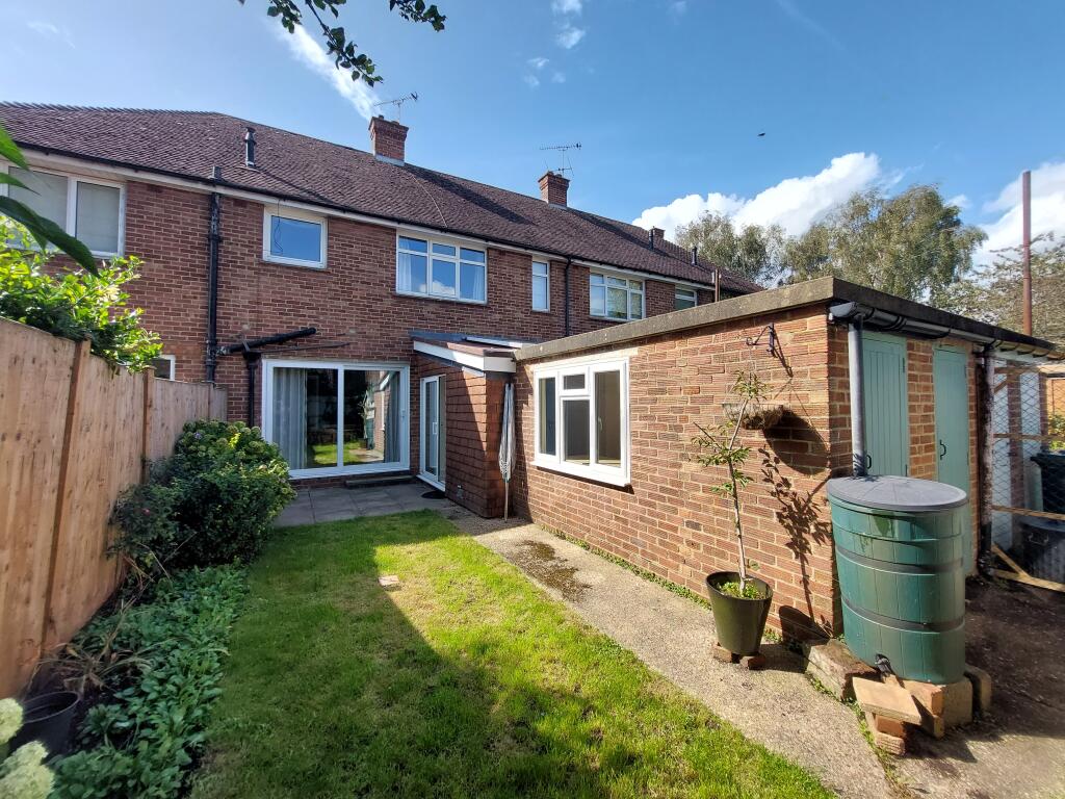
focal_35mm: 13
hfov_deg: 106.2
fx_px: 400
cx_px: 532
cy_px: 400
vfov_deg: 89.9
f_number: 2.2
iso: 50
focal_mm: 1.74
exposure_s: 1/636
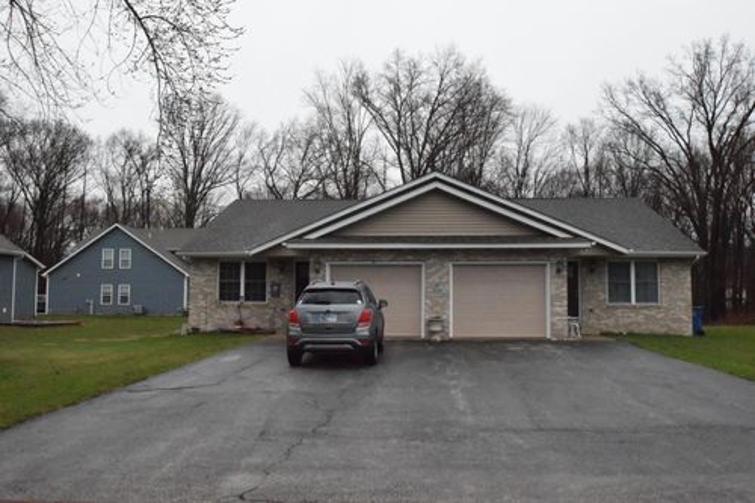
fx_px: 660
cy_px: 252
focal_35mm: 32
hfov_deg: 59.5
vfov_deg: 41.7
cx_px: 378
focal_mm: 21
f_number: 13
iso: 12800
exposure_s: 1/2000
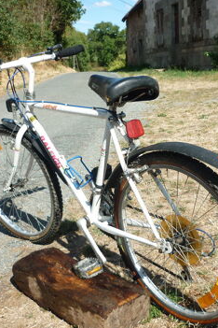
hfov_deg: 28.5
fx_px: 427
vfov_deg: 41.9
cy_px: 166
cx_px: 137
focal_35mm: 47
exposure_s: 1/160
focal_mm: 5.5
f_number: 8
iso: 80
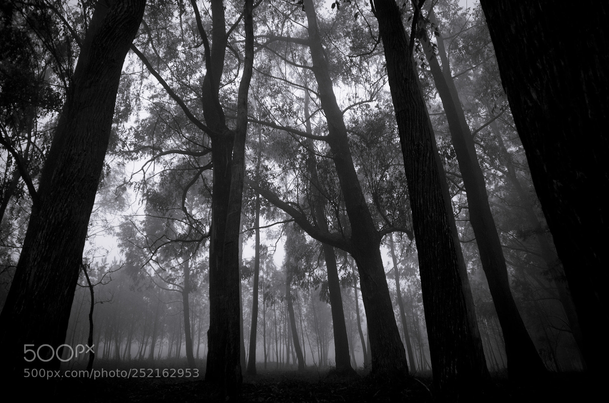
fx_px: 456
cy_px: 202
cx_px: 304
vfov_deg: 47.7
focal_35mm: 27
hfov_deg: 67.5
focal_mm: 18
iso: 200
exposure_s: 1/50
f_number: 3.5
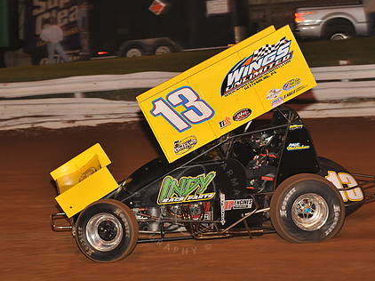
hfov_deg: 13.3
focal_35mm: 148
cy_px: 118
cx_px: 187
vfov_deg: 10.0
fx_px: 1602
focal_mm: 112
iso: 1250
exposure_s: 1/320
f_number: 6.3
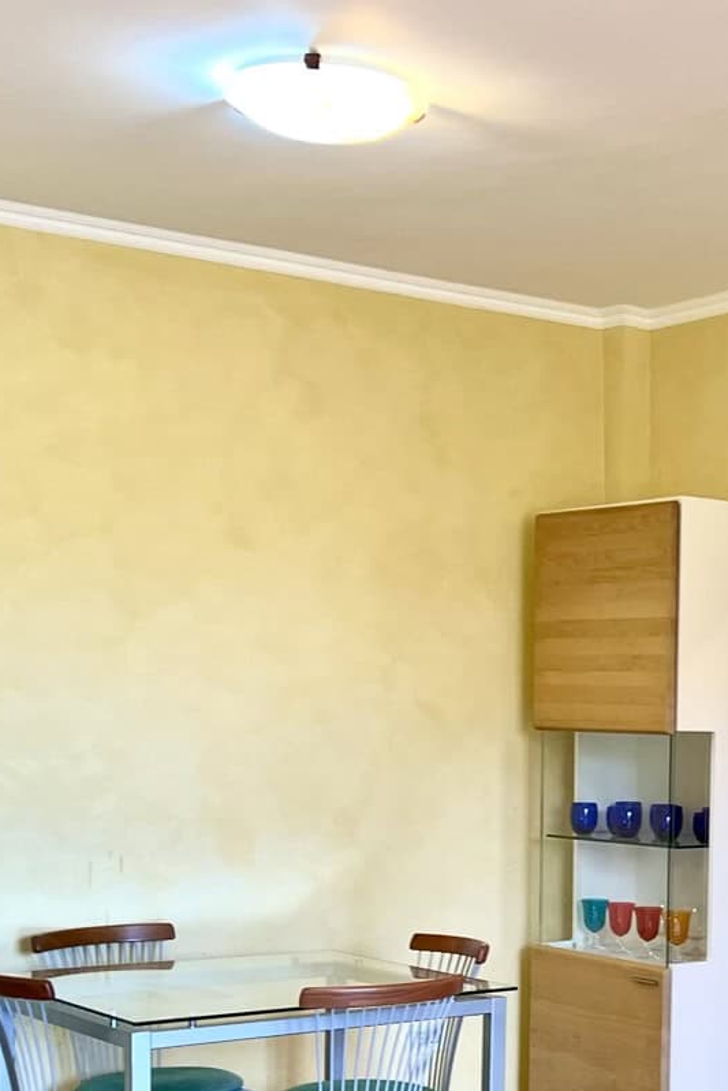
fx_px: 1971
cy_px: 873
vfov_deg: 30.2
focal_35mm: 65
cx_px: 725
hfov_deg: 20.3
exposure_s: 1/100
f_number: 1.5
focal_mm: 5.7
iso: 125
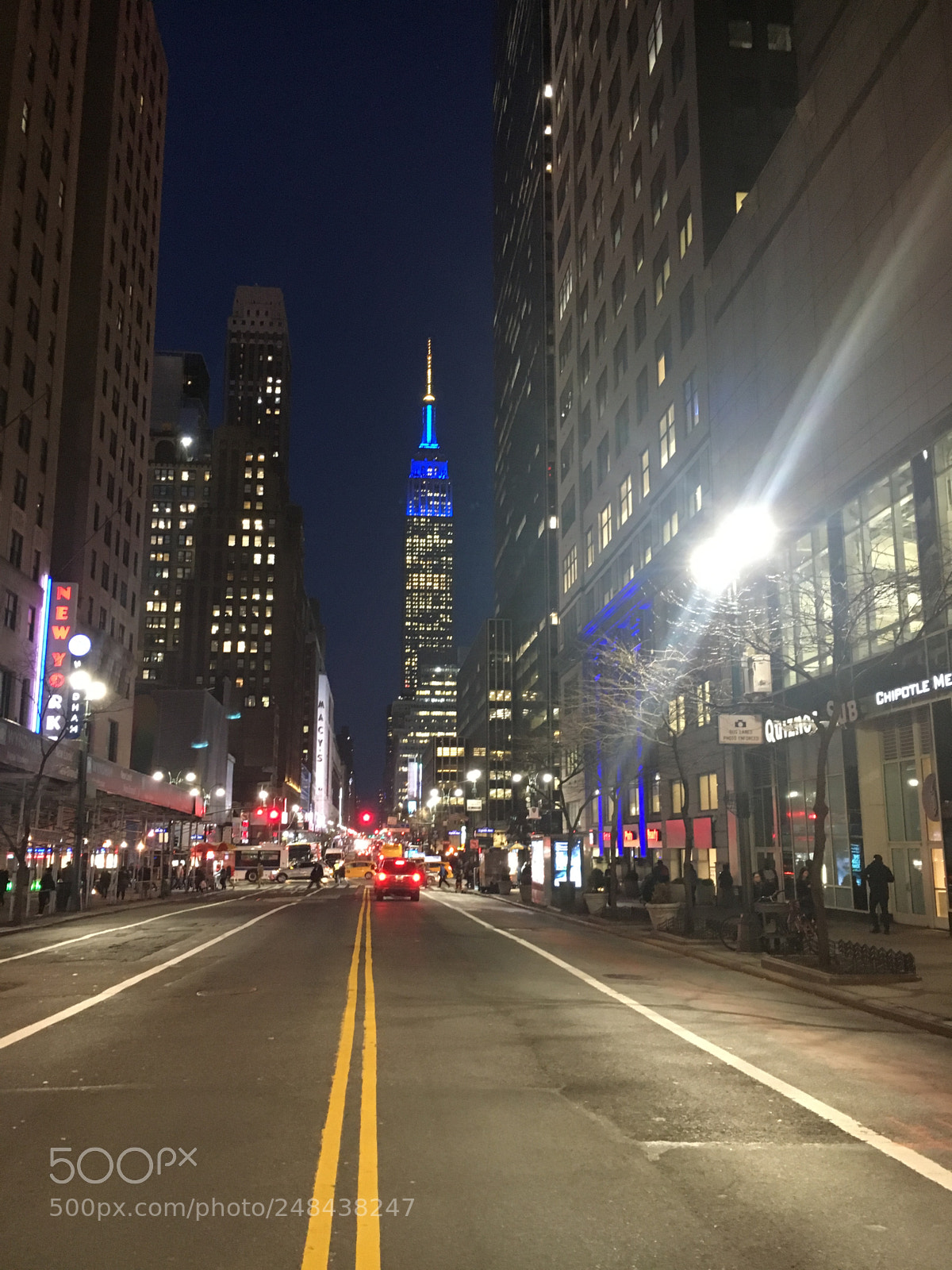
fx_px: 1063
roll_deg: +0.4
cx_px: 476
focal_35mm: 29
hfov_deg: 48.2
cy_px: 635
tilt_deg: +11.1
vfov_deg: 61.7
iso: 200
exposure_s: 1/15
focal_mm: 4.15
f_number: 2.2
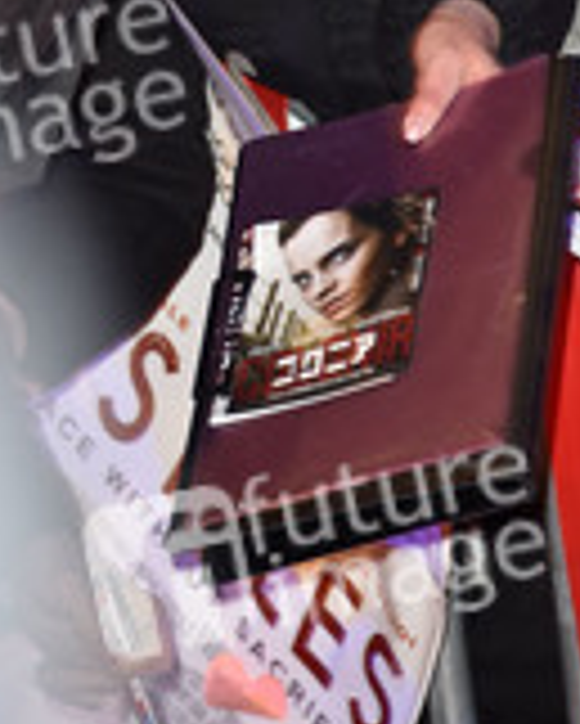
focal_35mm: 699
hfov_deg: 2.2
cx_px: 445
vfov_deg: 2.8
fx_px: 14984
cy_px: -121
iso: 640
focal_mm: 300
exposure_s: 1/50
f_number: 5.6
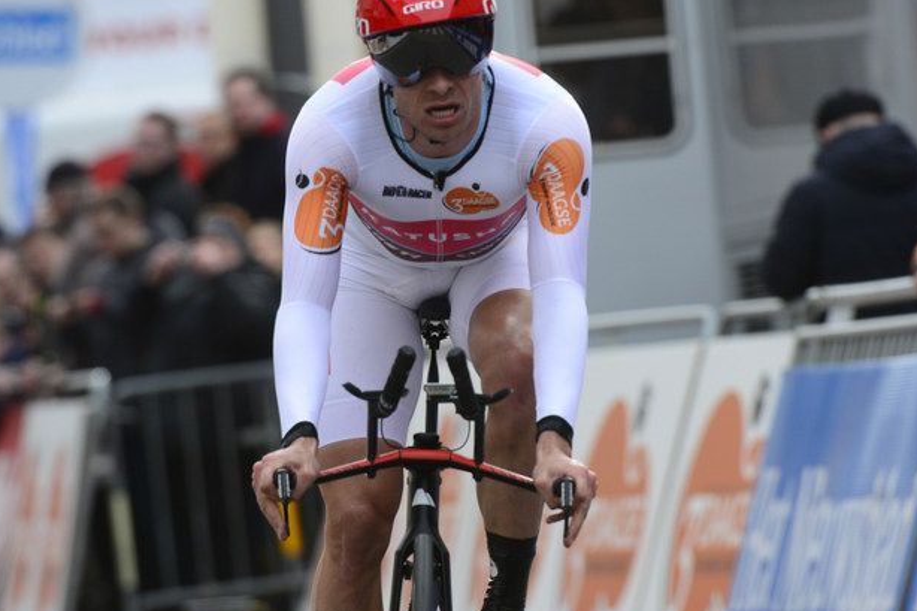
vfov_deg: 2.6
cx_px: 470
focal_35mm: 521
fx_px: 13267
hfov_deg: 4.0
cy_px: 241
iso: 1000
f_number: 7.1
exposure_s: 1/1000
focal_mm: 400
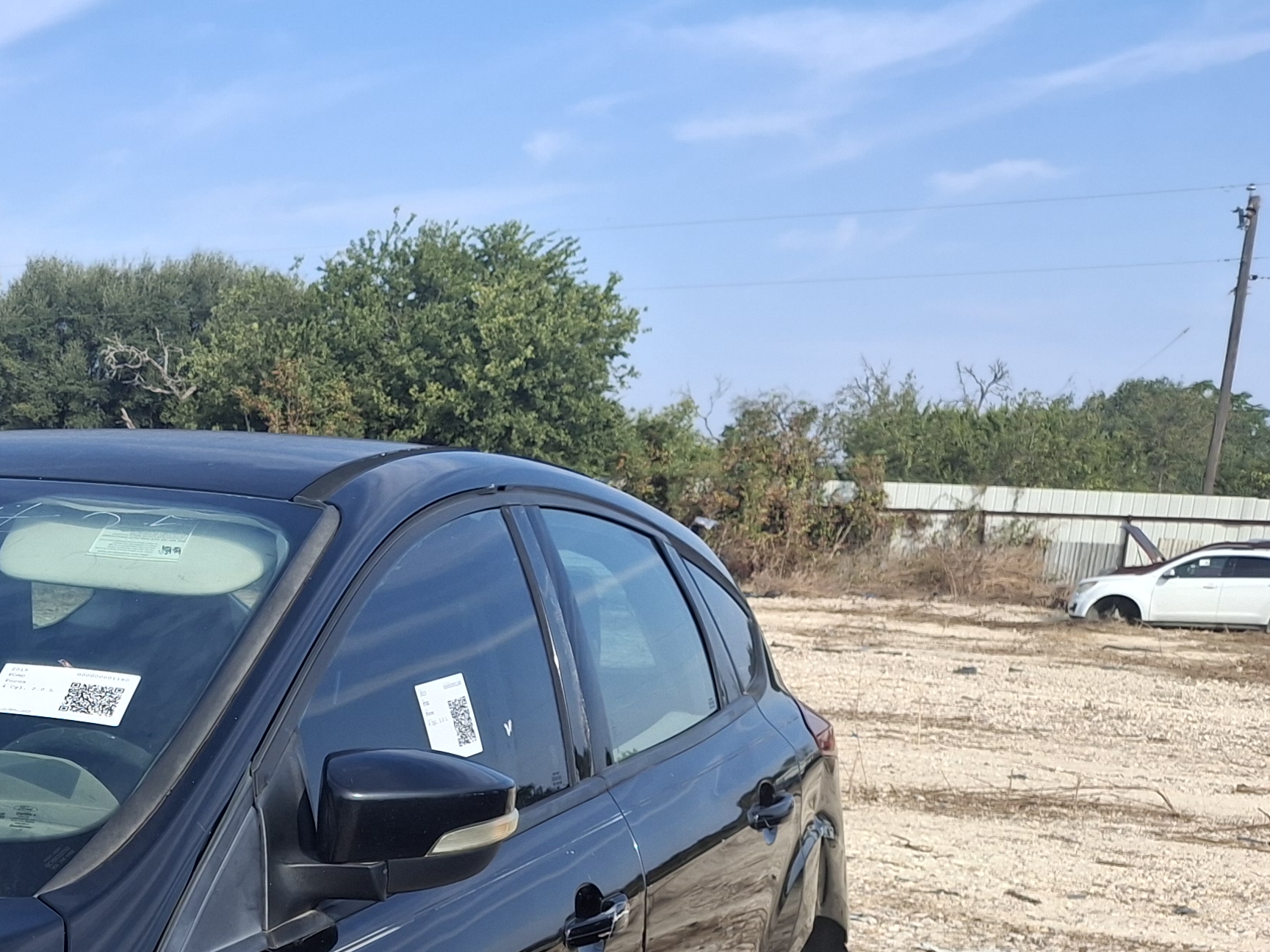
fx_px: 2165
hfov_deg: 29.0
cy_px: 982
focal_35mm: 59
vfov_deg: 23.6
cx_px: -187
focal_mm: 4.69
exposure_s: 1/1181
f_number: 1.8
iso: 32
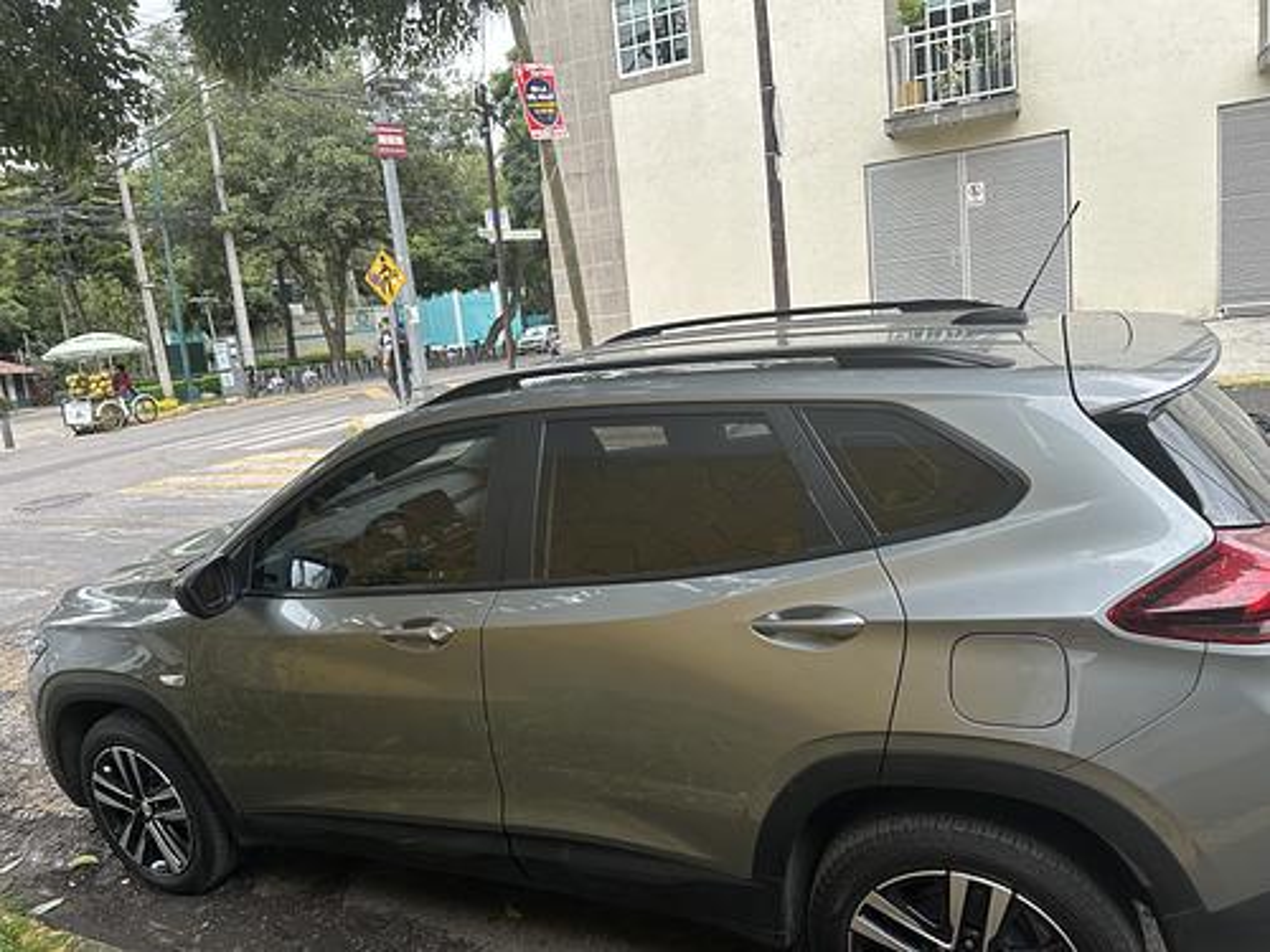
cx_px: 635
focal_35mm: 24
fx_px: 881
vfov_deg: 56.8
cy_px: 476
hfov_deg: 71.6
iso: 80
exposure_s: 1/303
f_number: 1.78
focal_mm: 6.86
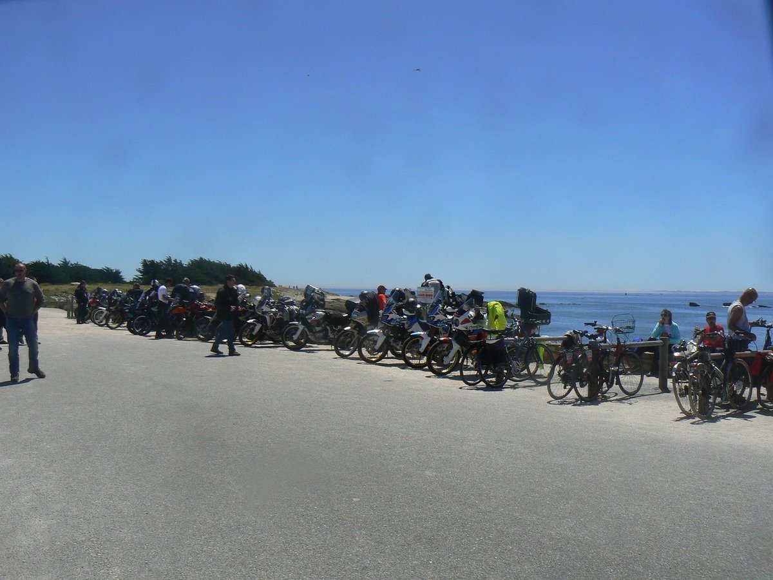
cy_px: 290
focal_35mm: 36
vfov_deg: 39.7
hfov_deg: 51.4
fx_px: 804
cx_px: 386
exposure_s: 1/500
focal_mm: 6
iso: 80
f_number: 8
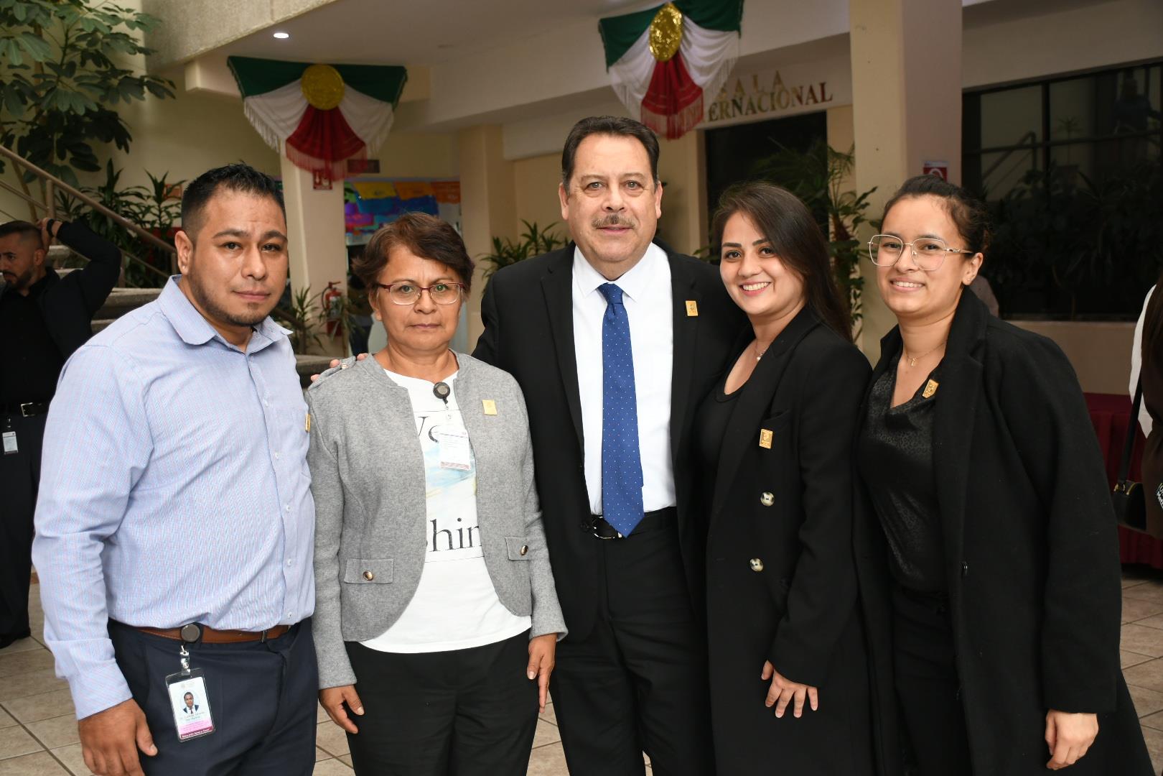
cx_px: 582
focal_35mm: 40
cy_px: 388
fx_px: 1292
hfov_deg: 48.5
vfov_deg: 33.4
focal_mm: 27
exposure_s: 1/100
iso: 640
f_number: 4
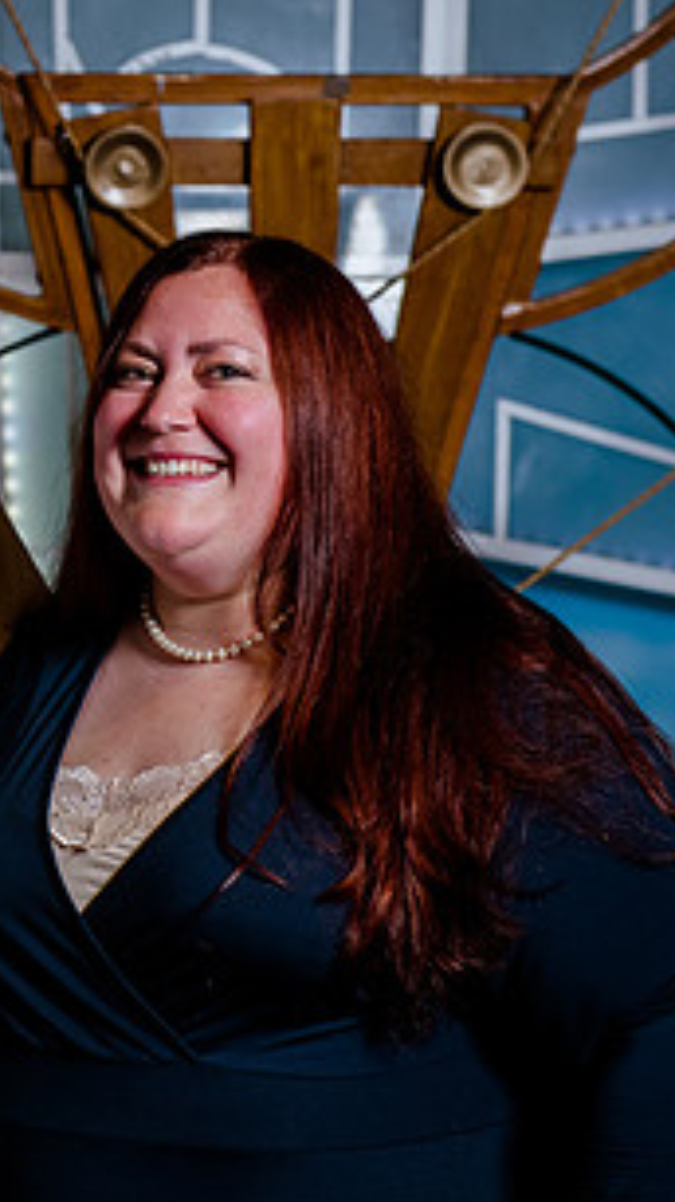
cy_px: 505
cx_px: -106
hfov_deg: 10.0
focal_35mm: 119
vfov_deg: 18.0
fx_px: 3789
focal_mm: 60
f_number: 4
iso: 400
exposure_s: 1/125
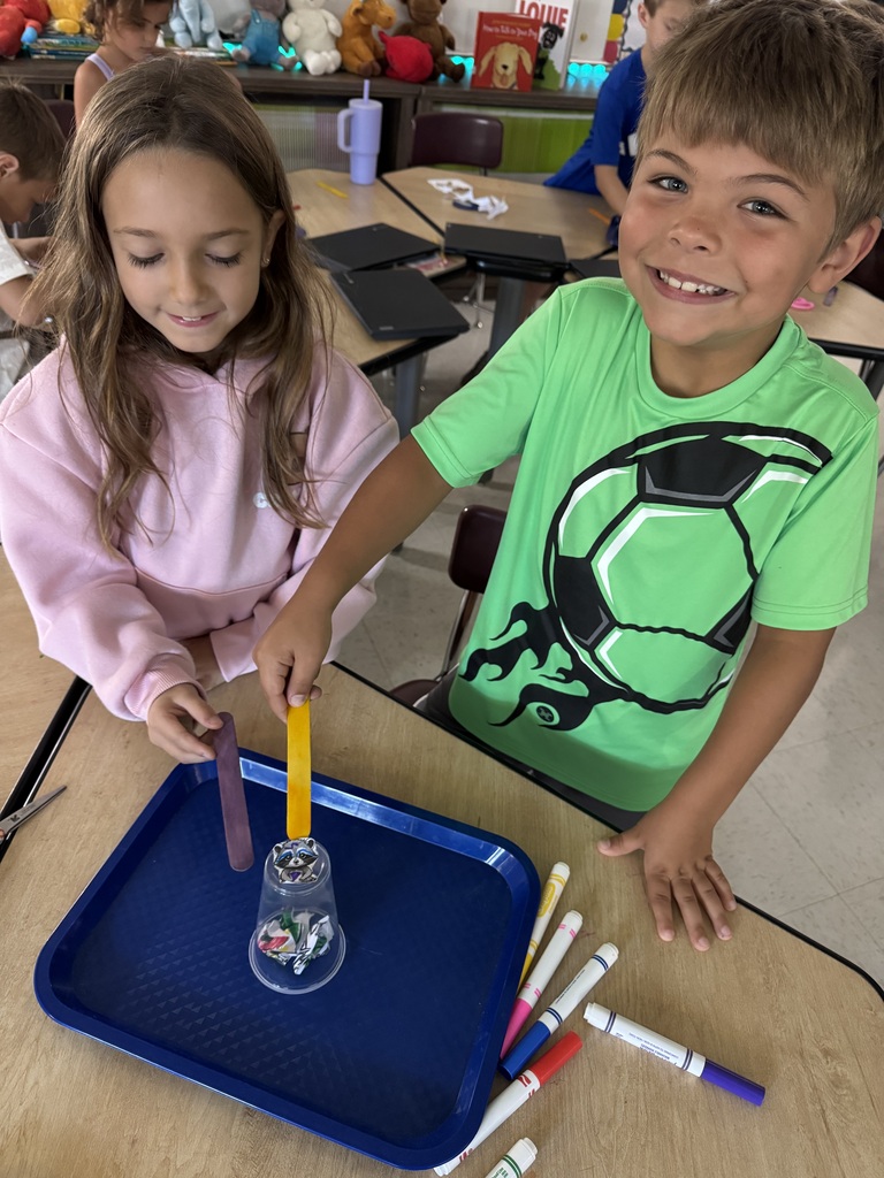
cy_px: 589
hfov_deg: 56.8
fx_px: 817
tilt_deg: -39.7
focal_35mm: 24
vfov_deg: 71.6
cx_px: 442
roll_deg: -8.1
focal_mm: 6.76
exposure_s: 1/40
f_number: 1.78
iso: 640
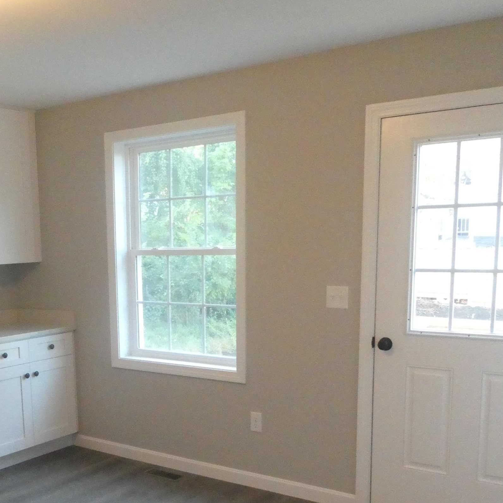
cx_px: 136
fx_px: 674
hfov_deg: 40.0
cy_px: 359
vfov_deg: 40.1
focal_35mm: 41
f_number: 3.3
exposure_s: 1/60
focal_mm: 4.3
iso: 1600
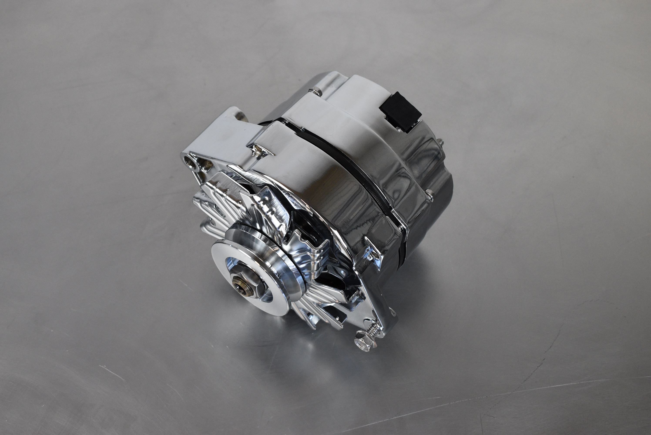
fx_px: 923
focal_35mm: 51
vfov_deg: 26.5
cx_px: 326
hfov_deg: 38.9
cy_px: 218
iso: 1250
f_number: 7.1
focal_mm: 34
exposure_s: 1/200
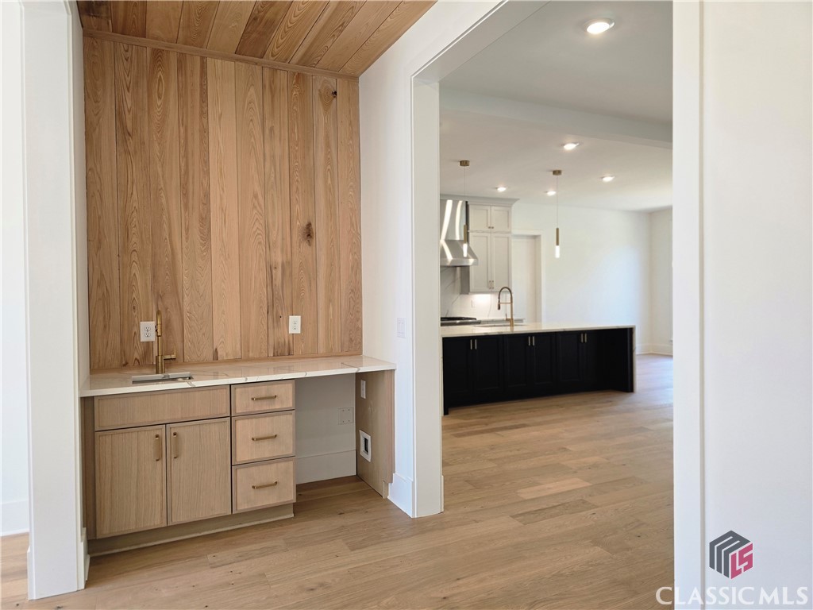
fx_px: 540
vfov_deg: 58.9
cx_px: 406
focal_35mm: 23
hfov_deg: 73.9
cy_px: 305
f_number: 1.7
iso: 100
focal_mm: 6.3
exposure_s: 1/120
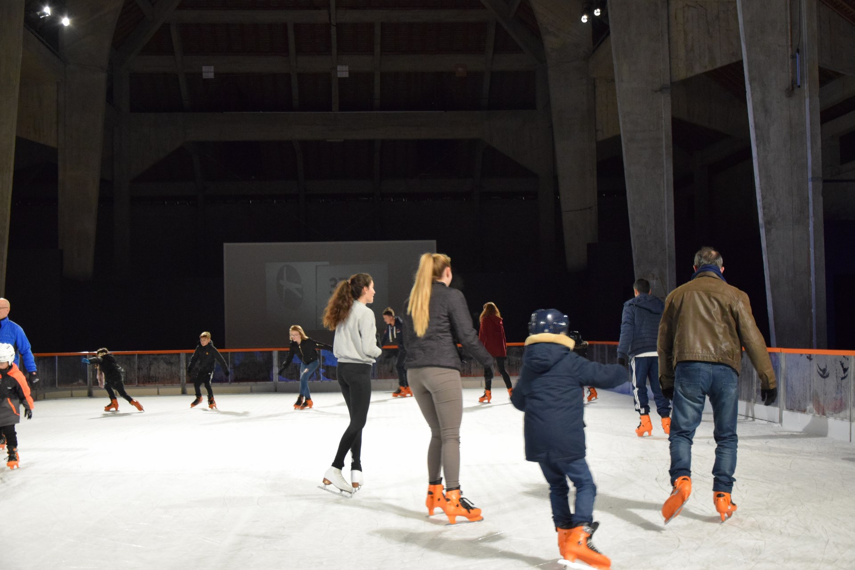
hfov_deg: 41.1
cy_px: 285
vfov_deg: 28.1
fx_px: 1140
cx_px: 428
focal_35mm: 48
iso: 3200
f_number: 4.2
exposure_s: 1/100
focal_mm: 32
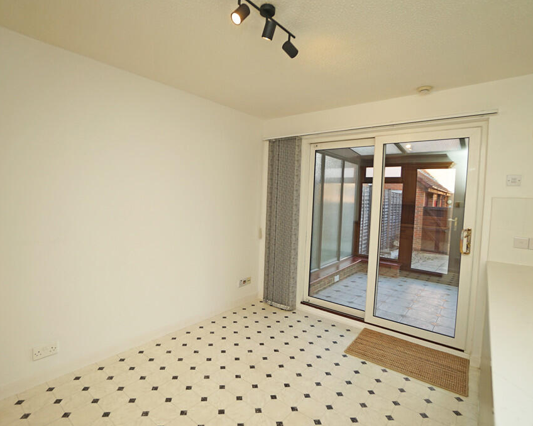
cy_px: 214
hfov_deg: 89.6
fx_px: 268
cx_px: 260
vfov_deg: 77.0
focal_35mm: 17
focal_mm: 10
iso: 160
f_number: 4
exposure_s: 1/160
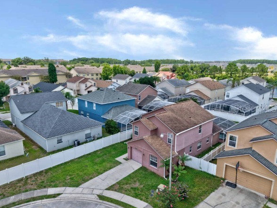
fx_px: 208
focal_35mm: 26
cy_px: 108
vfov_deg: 53.0
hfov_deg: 67.2
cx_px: 128
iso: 210
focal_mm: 8.7
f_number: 1.8
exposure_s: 1/4000
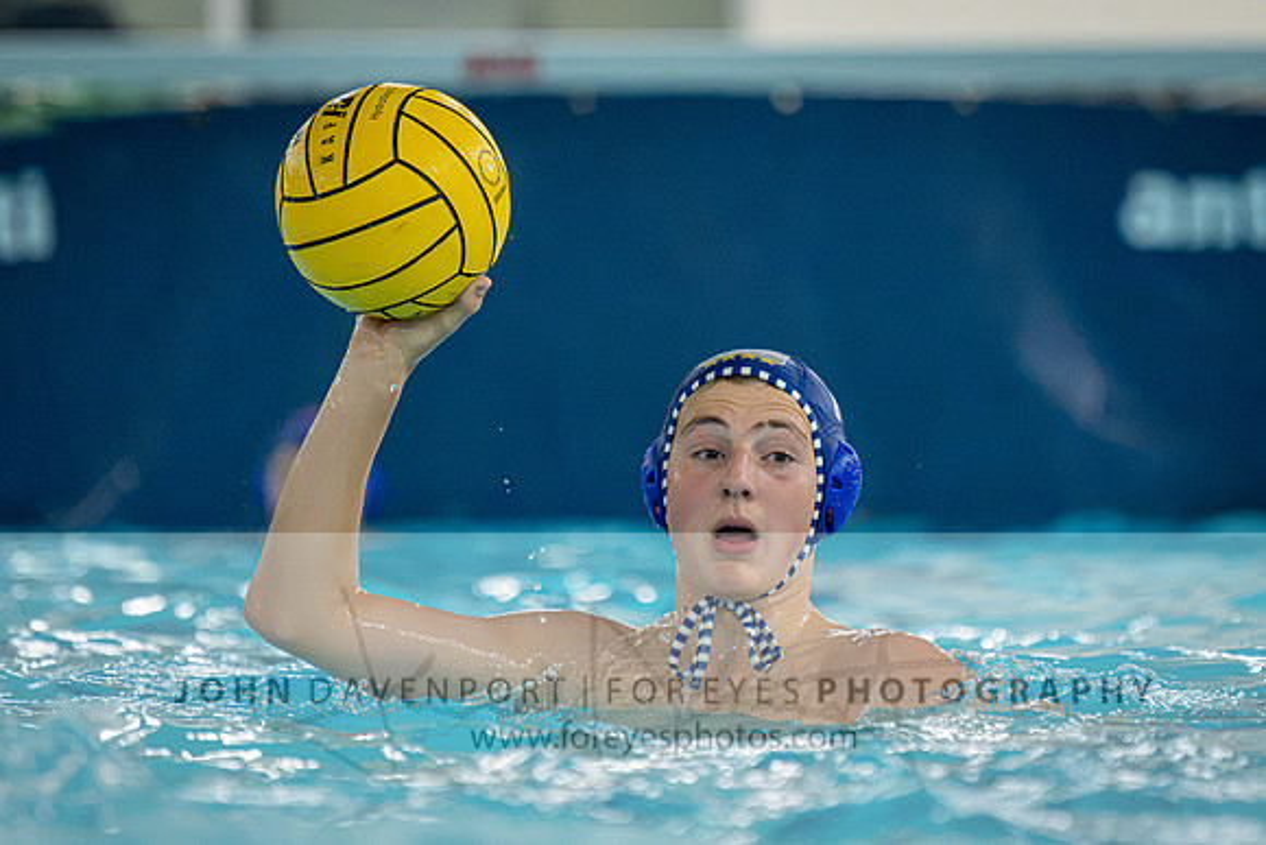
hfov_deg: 5.3
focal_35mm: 389
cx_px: 775
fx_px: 13695
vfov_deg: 3.5
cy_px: 258
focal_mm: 250
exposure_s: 1/1000
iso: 14400
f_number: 4
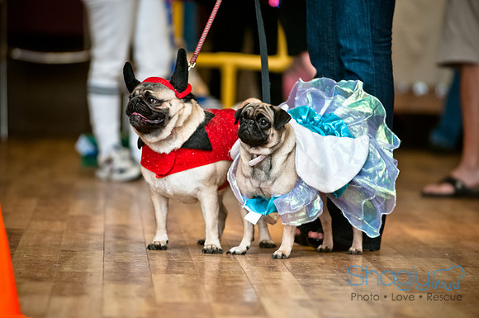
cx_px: 240
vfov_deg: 5.2
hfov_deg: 7.9
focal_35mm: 262
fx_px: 3488
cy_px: 159
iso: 200
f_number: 2.8
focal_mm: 175
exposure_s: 1/200
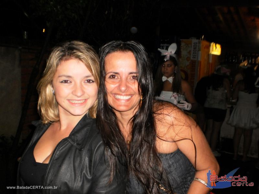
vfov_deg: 39.7
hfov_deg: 51.4
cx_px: 130
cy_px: 97
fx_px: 269
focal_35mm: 36
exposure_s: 1/30
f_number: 3.1
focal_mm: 6.3
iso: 125
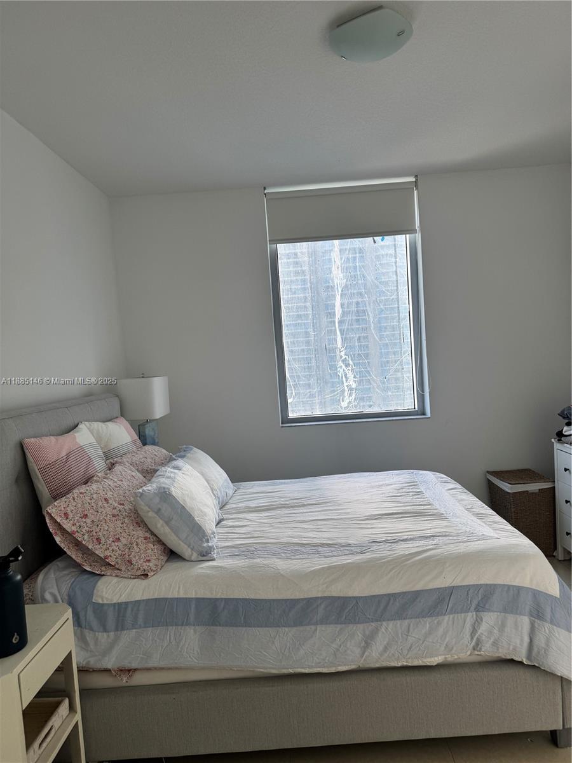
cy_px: 382
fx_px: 529
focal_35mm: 24
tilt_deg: -3.8
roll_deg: +4.2
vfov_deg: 71.6
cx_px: 286
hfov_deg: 56.8
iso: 80
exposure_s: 1/120
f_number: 1.78
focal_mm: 6.76
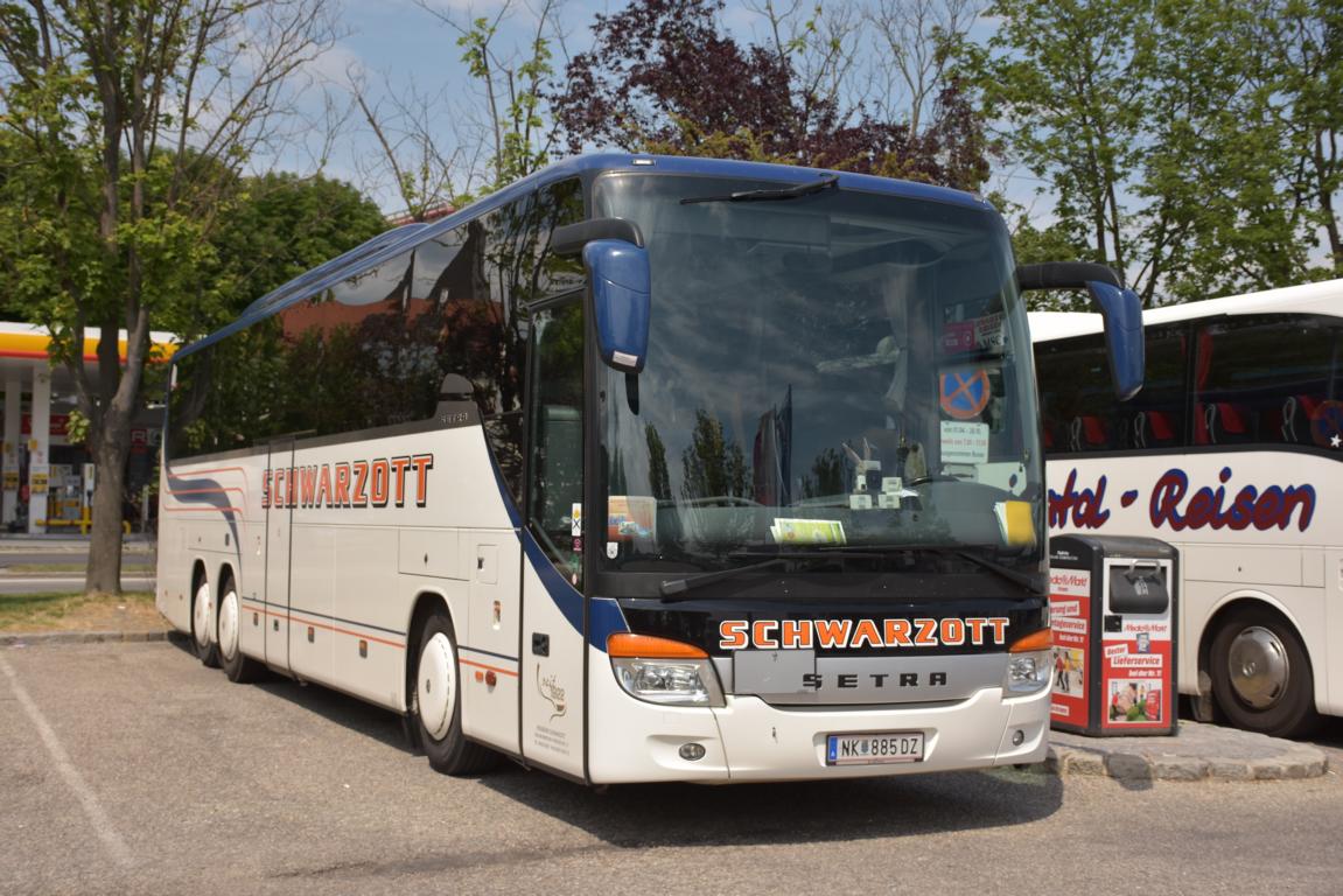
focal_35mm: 45
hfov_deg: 43.6
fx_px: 1679
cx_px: 672
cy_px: 448
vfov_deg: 29.9
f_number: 4
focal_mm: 30
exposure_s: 1/2000
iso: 200
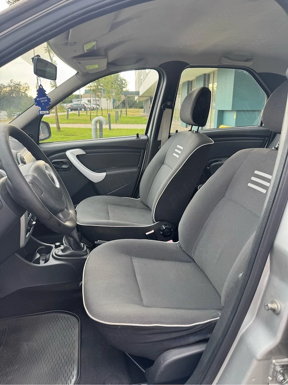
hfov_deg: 56.8
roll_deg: +0.6
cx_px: 144
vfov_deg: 71.6
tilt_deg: -17.5
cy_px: 192
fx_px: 266
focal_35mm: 24
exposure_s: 1/121
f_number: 1.78
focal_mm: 6.76
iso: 80
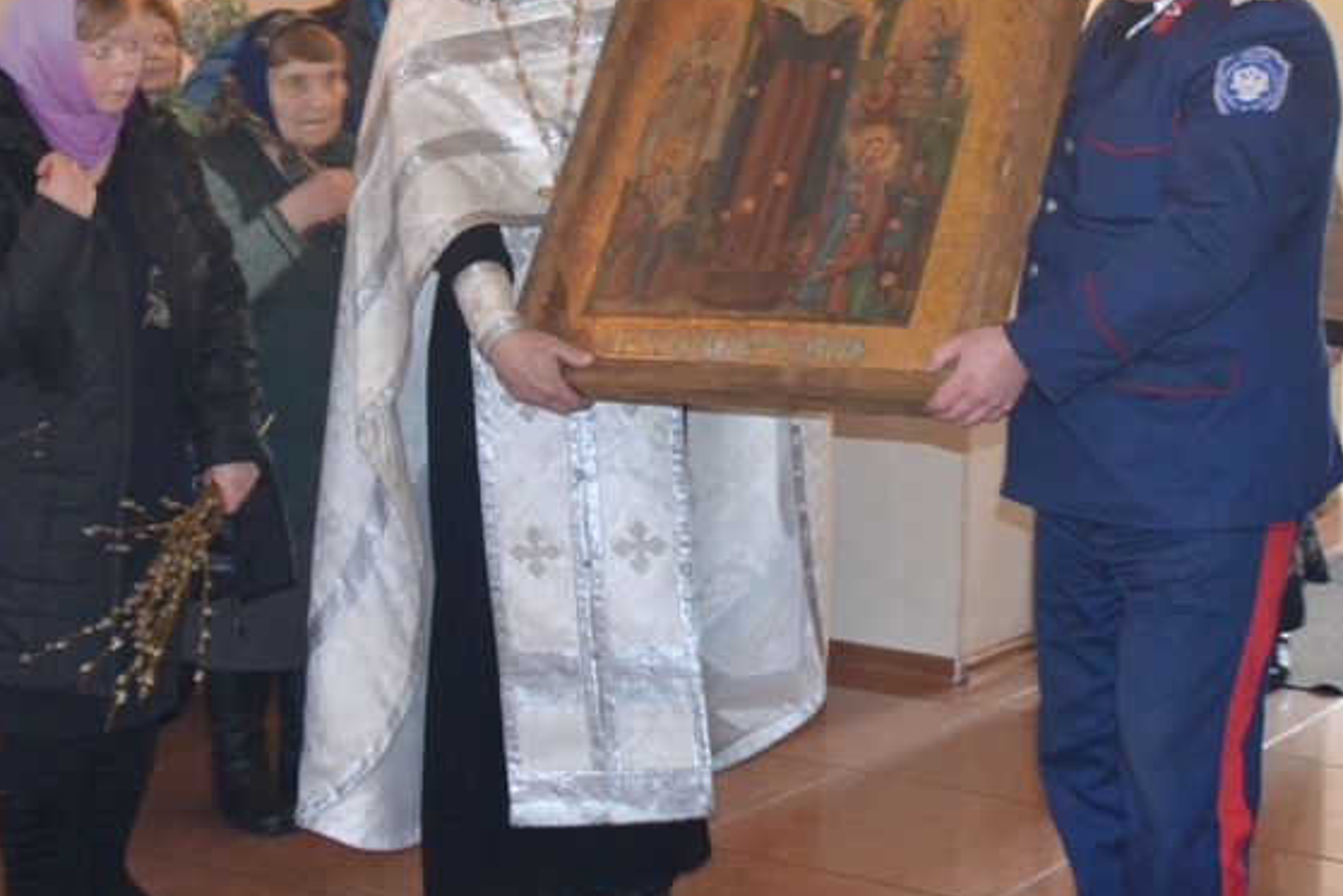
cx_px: 711
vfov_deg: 20.5
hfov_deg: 30.5
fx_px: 2463
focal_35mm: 66
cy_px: 265
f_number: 4
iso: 2200
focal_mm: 24
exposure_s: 1/60
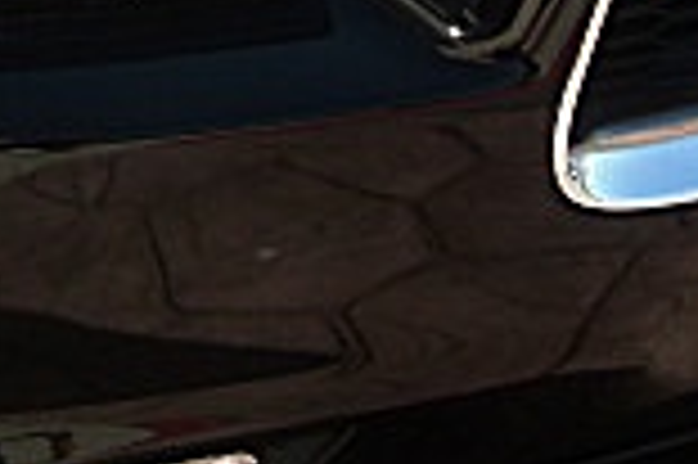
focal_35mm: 155
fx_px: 3002
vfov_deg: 8.7
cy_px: -207
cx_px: 108
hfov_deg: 13.2
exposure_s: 1/200
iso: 50
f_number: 2.8
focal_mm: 6.3
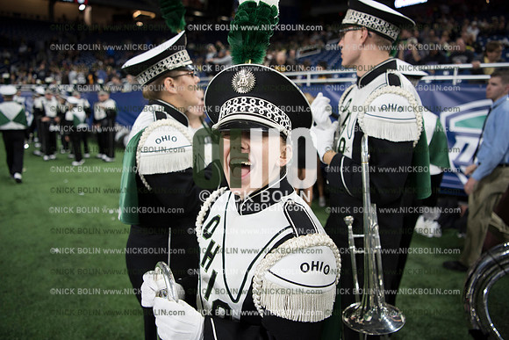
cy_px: 170
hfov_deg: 73.7
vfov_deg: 53.2
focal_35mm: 24
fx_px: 339
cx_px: 254
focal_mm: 24
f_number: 2.8
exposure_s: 1/800
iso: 1250
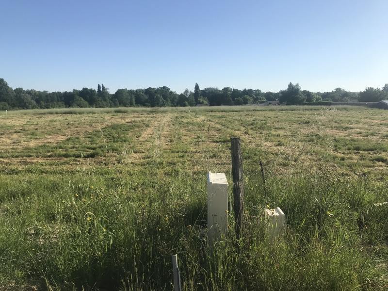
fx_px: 314
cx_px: 194
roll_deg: +1.2
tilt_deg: -7.1
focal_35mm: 28
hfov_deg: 63.4
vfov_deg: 49.7
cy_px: 146
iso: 20
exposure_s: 1/2907
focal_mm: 3.99
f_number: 1.8
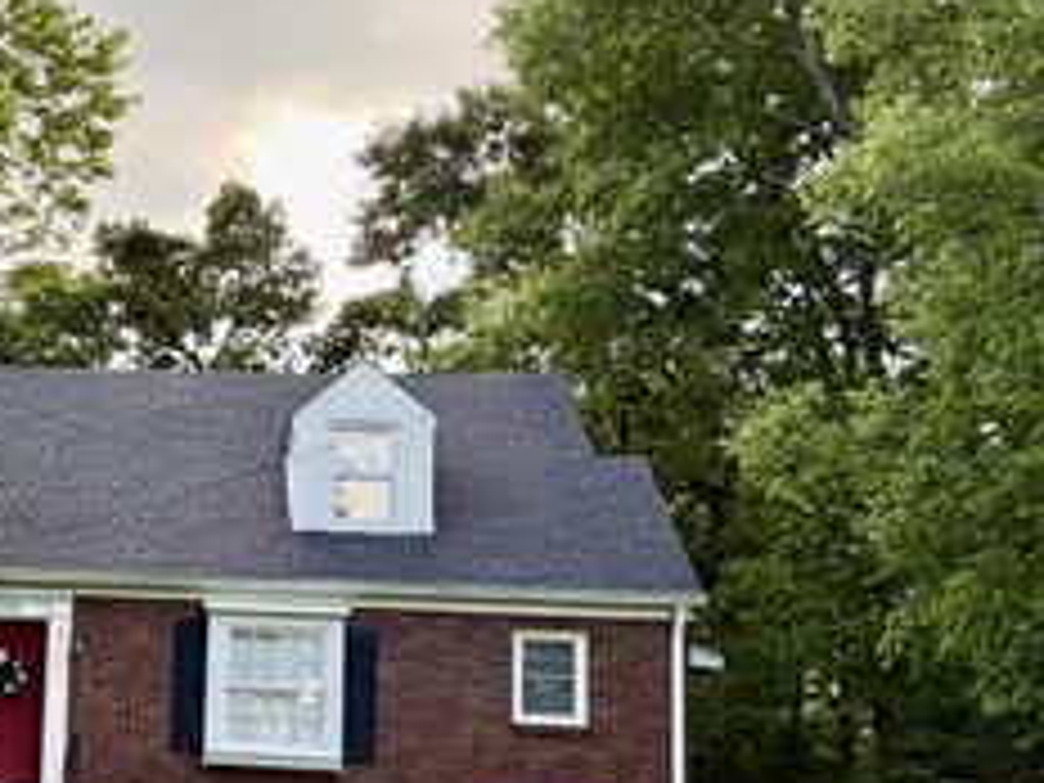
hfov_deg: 31.8
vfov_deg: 25.9
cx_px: 14
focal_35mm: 56
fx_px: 1689
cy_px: 533
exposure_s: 1/601
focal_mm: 5.96
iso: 64
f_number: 1.6
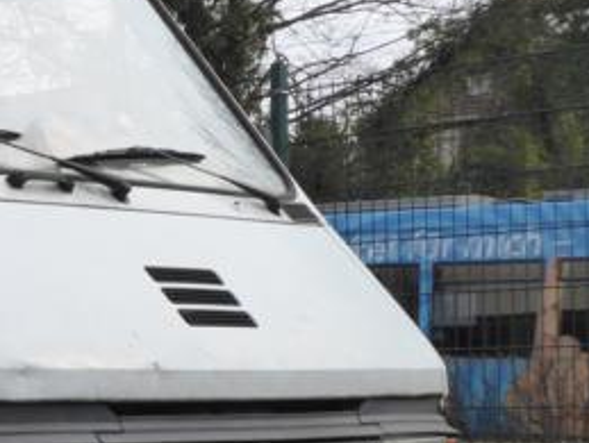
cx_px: -257
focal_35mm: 111
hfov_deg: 16.4
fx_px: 1891
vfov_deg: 13.4
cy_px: 284
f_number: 4
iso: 200
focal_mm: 6.3
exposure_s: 1/800
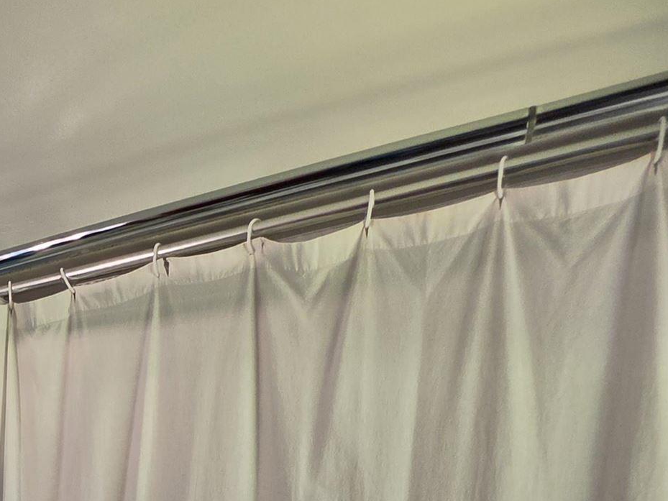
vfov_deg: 27.9
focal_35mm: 43
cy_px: 652
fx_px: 830
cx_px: -165
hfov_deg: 33.8
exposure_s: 1/120
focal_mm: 2.2
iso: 64
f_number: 1.9
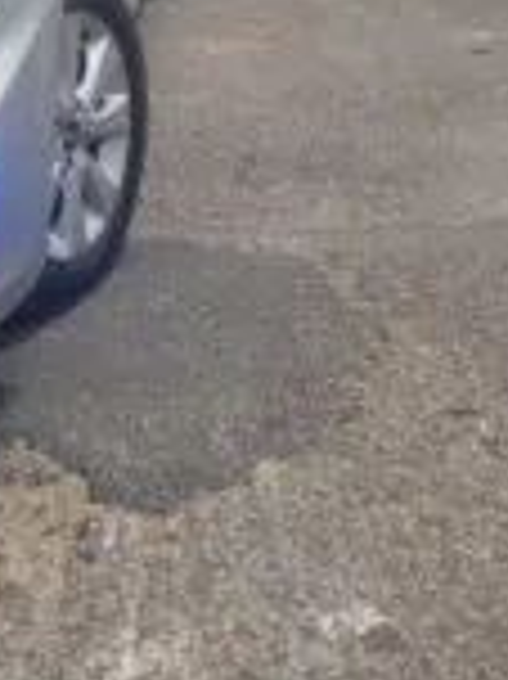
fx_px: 1195
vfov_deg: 31.1
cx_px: -112
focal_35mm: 61
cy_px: 162
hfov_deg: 22.1
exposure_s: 1/1282
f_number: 1.8
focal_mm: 5.06
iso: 25
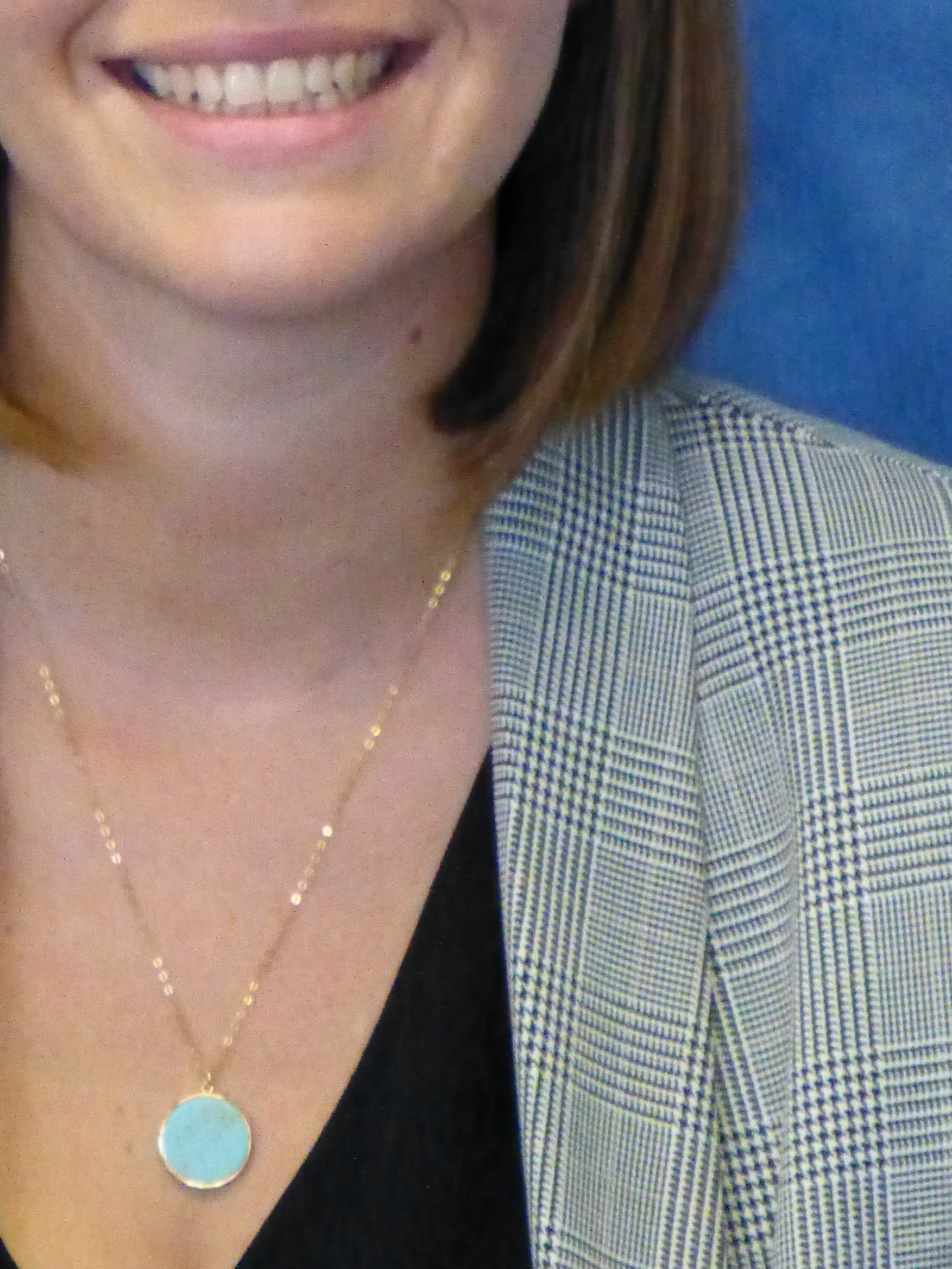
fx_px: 15656
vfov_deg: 4.6
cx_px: 281
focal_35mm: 427
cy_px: 311
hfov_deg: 3.5
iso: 3200
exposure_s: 1/60
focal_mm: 41.3
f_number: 5.6
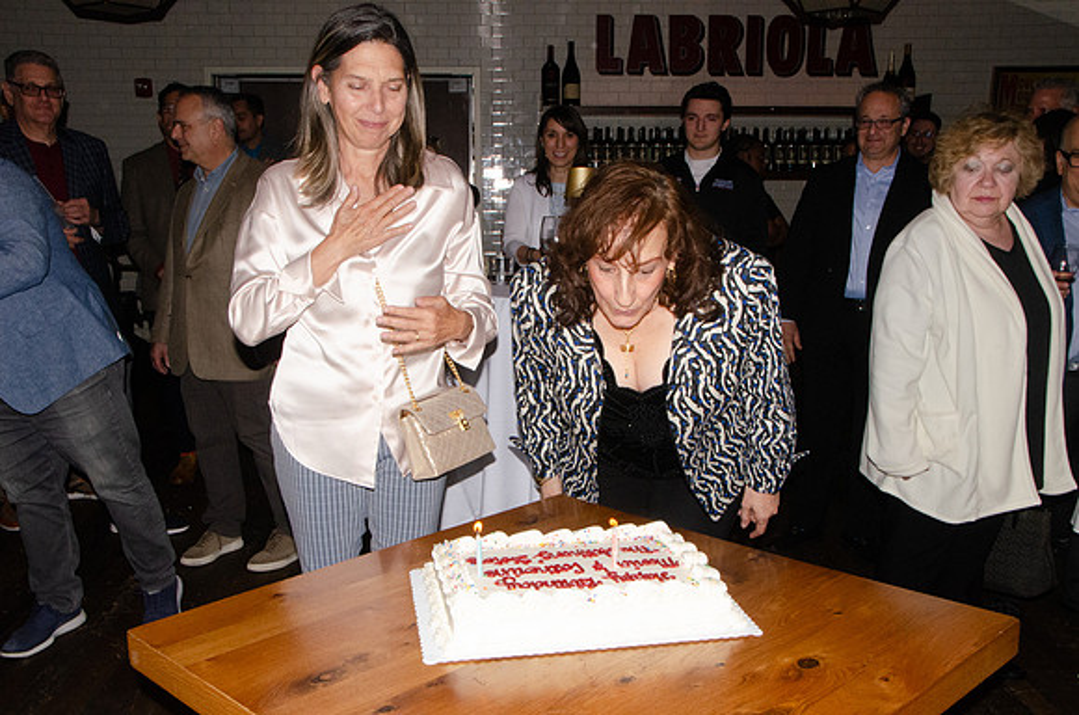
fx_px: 1077
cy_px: 358
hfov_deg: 53.2
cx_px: 540
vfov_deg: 36.7
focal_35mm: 36
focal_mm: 24
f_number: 20
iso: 2500
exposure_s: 1/160
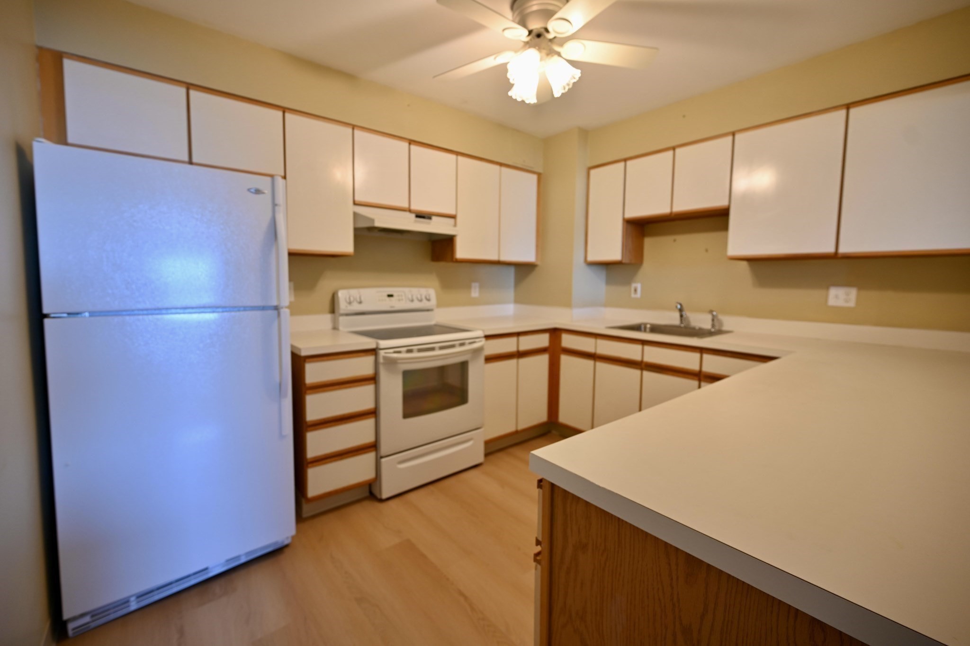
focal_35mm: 14
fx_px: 377
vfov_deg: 81.2
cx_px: 485
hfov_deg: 104.3
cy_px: 323
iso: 140
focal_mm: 14
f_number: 4
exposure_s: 1/15
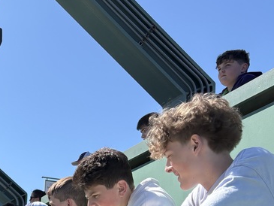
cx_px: -44
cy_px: 265
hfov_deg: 24.5
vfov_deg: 18.8
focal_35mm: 73
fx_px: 578
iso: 50
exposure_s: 1/2208
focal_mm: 5.96
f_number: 1.6
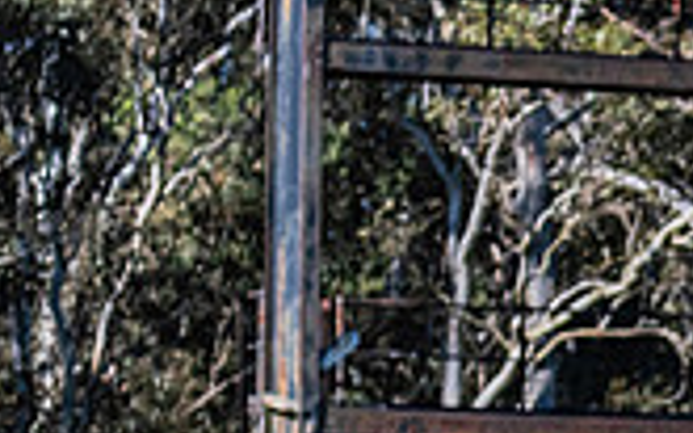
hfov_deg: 3.0
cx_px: 1273
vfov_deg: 1.9
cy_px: 652
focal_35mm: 695
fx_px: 13122
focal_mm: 170
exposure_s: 1/1250
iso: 640
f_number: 9
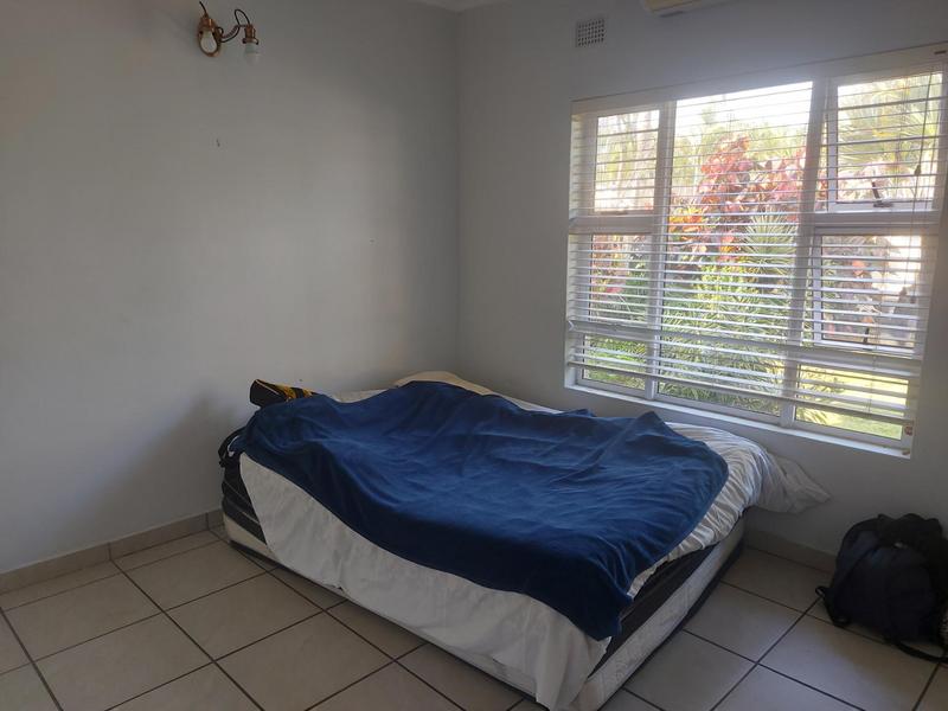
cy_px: 356
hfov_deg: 71.6
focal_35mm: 24
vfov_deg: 56.8
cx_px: 474
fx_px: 657
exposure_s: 1/50
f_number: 1.8
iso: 80
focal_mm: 5.23
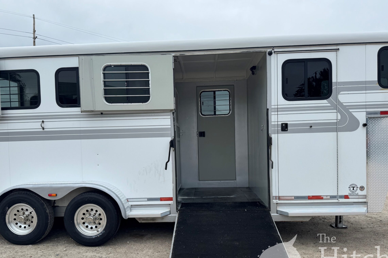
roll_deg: -0.6
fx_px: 302
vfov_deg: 46.2
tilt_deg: -2.4
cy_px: 152
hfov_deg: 65.5
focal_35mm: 28
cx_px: 190
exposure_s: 1/1721
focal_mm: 6.76
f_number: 1.78
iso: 80
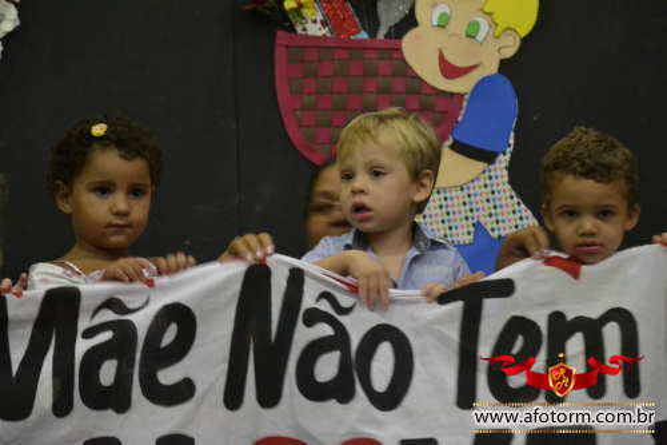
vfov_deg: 10.7
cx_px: 334
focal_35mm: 128
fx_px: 2361
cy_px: 222
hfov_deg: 16.1
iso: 3200
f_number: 5.6
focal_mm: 85
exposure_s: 1/20
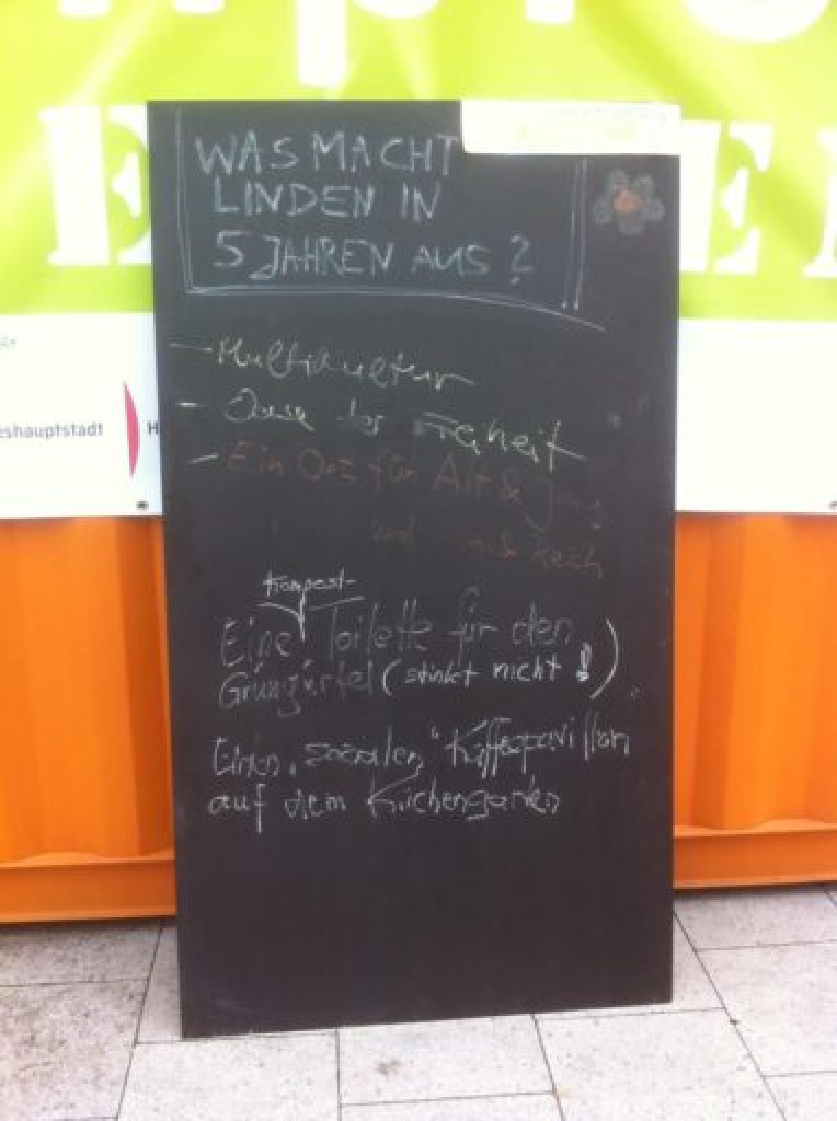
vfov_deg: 52.7
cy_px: 560
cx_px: 418
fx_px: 1132
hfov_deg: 40.6
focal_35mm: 35
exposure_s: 1/191
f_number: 2.8
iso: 80
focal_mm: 3.85
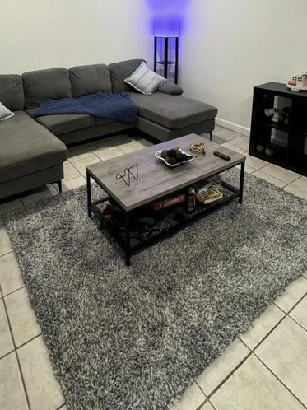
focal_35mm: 24
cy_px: 73
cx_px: 121
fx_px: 284
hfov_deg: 56.3
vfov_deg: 64.3
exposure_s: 1/60
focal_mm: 2.22
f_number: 2.2
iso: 200
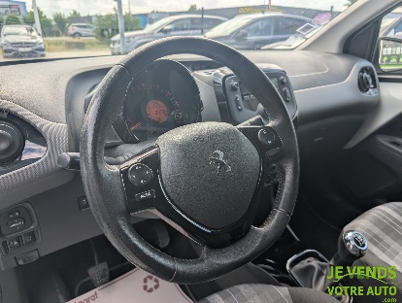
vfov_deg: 57.0
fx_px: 279
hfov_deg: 71.5
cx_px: 201
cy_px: 152
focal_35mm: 24
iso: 17
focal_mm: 6.9
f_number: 1.68
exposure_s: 1/419
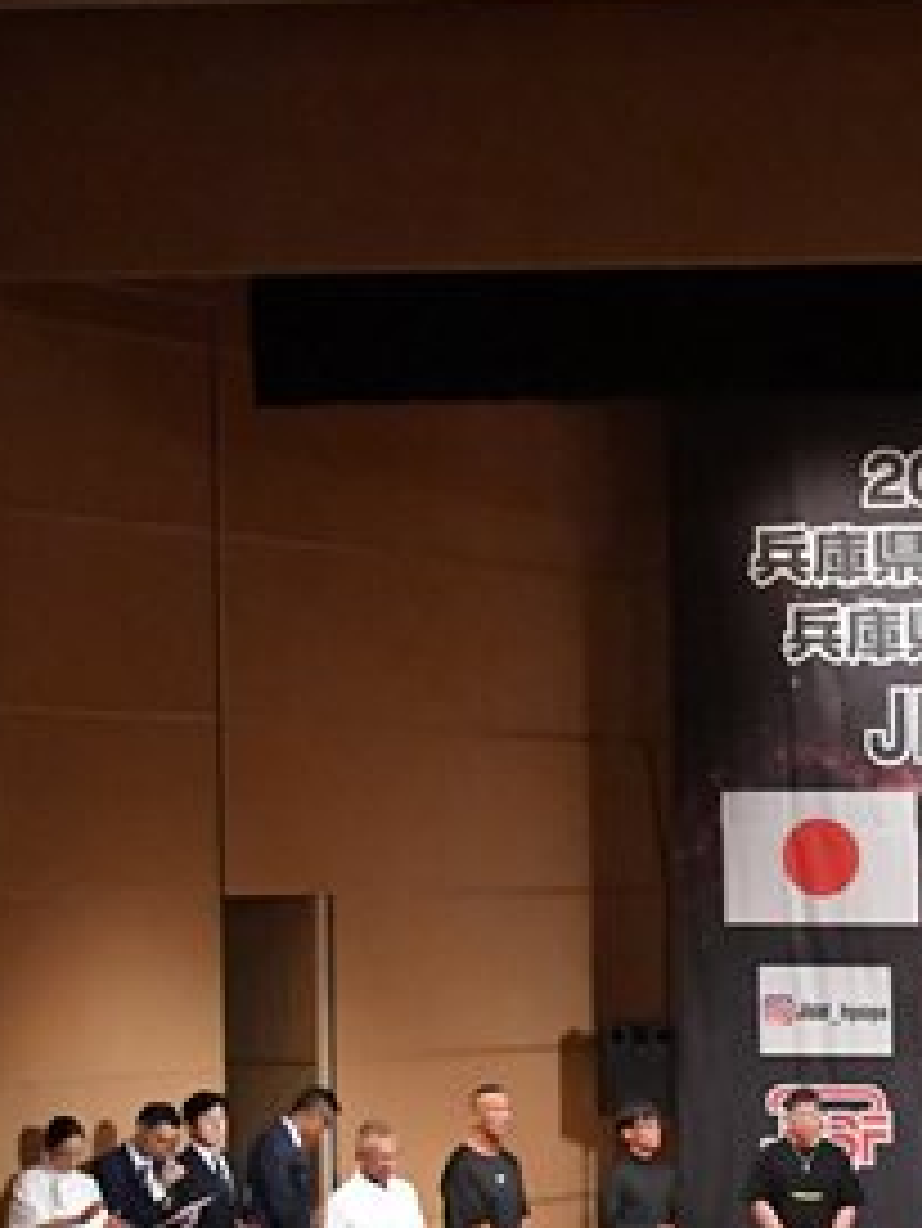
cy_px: 1107
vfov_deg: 14.9
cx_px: 1432
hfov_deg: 10.9
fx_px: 4649
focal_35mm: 131
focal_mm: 32
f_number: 5.6
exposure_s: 1/400
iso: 10000
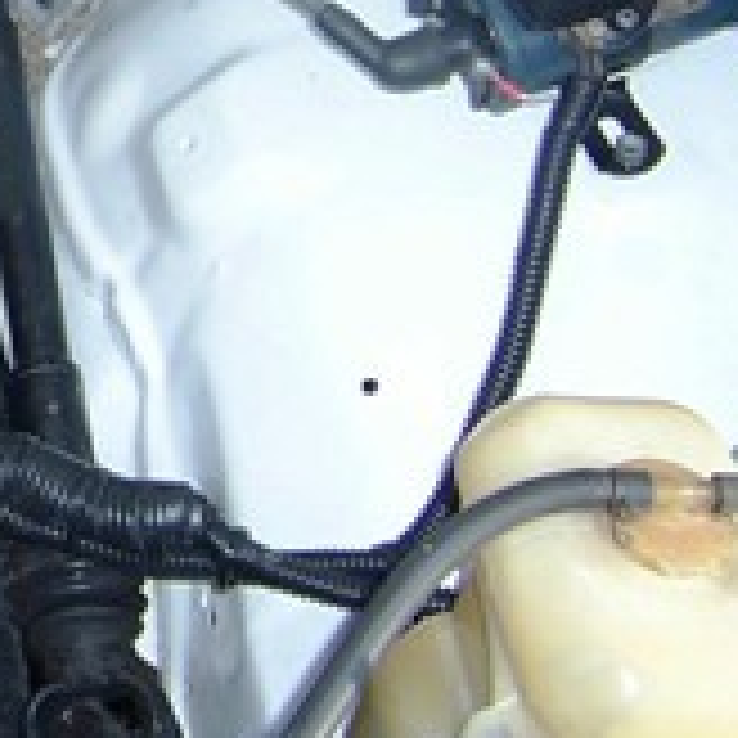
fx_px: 2750
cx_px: -675
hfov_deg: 13.4
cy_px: -108
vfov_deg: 14.9
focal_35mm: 114
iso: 80
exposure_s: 1/500
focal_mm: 5.5
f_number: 3.4
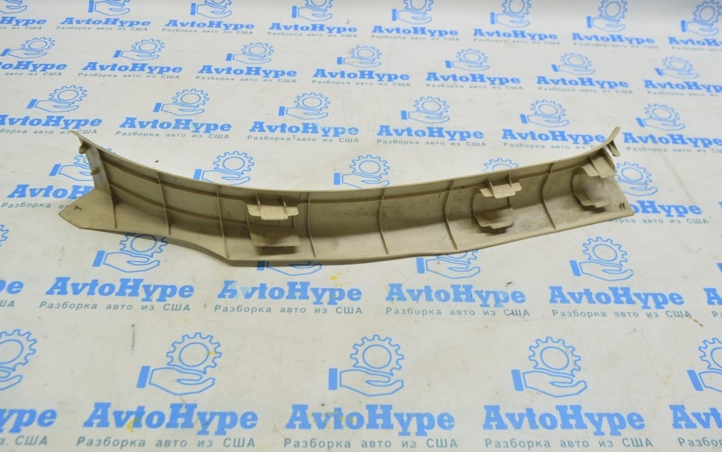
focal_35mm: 34
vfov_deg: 37.3
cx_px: 359
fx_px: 669
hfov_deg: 56.7
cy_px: 214
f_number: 5.6
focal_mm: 22
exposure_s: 1/20
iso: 400
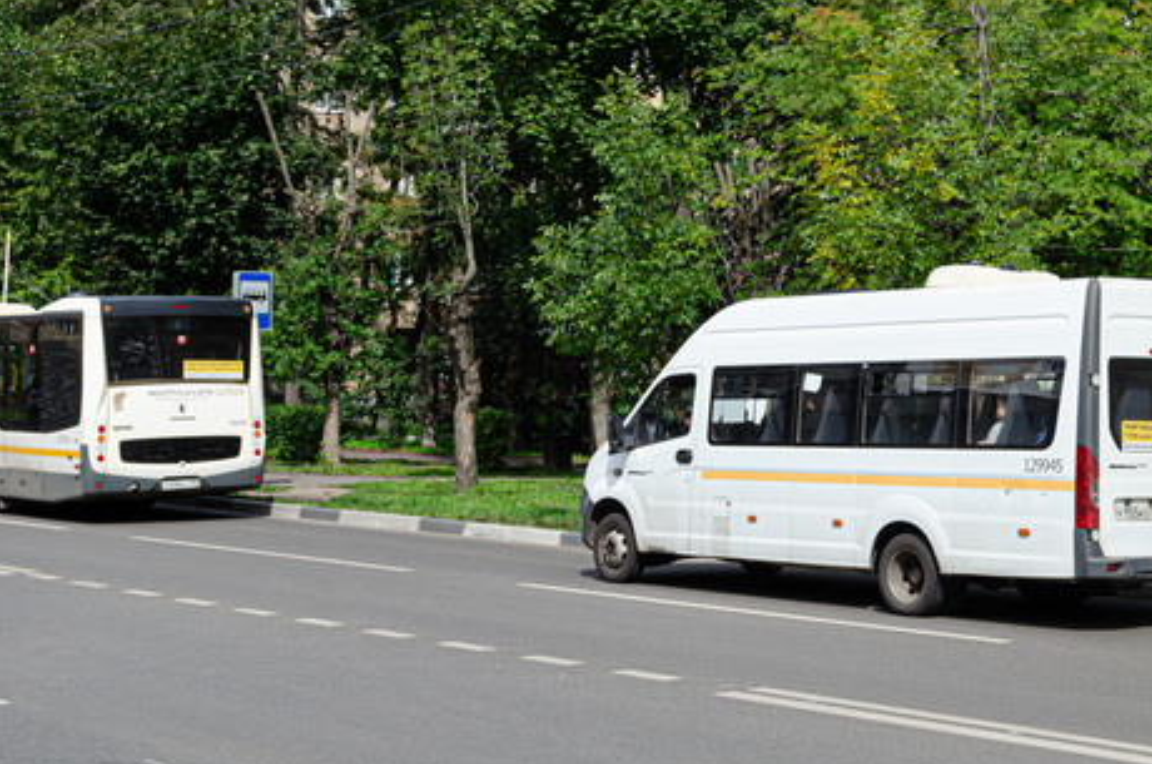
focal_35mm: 71
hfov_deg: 28.3
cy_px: 266
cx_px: 796
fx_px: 2268
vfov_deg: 19.1
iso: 720
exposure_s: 1/800
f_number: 11
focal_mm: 34
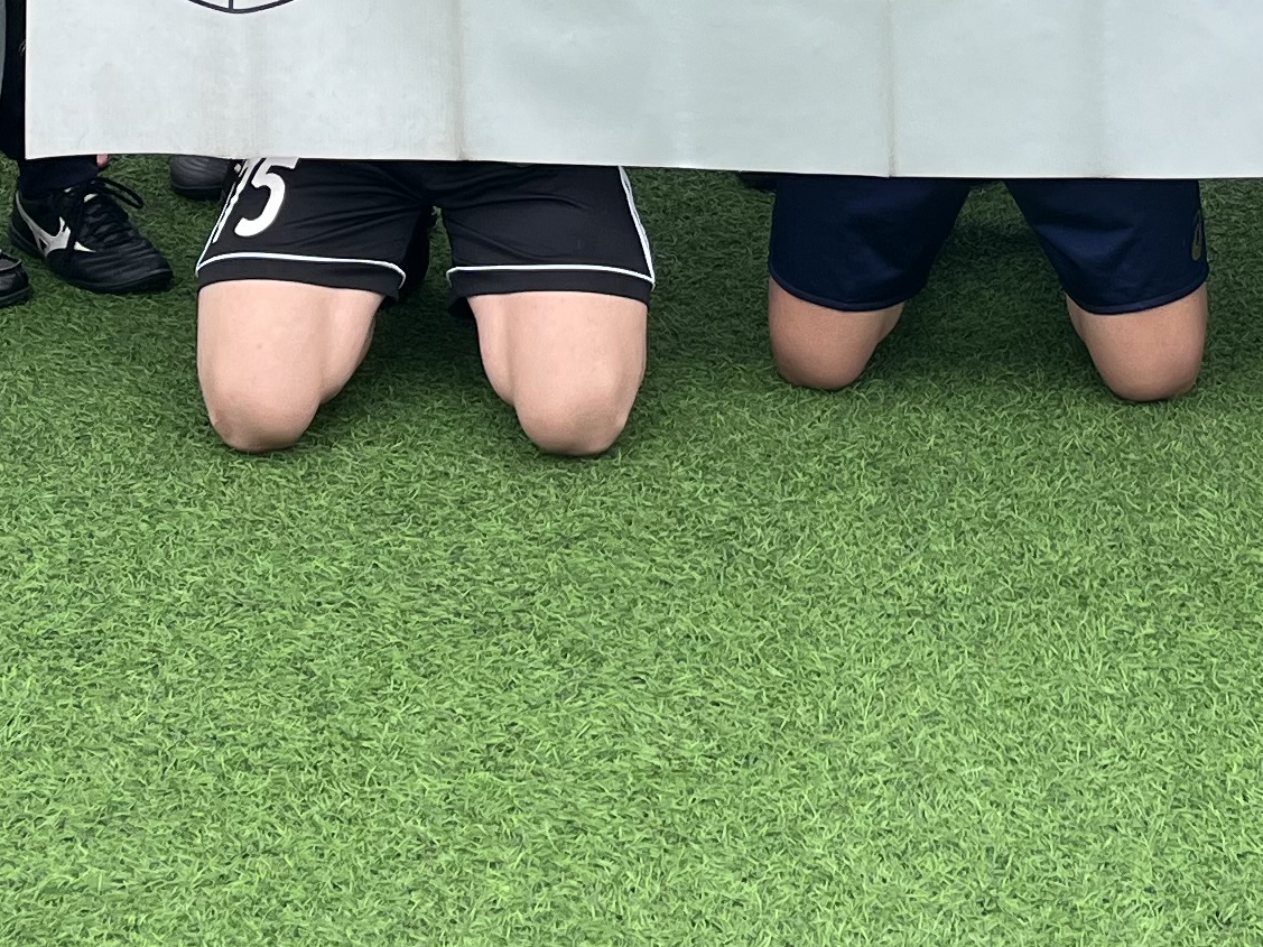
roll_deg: -1.3
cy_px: -536
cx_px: 965
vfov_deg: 14.6
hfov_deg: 20.9
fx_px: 3393
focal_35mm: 93
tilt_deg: -6.9
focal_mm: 5.1
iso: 50
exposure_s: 1/676
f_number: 1.6
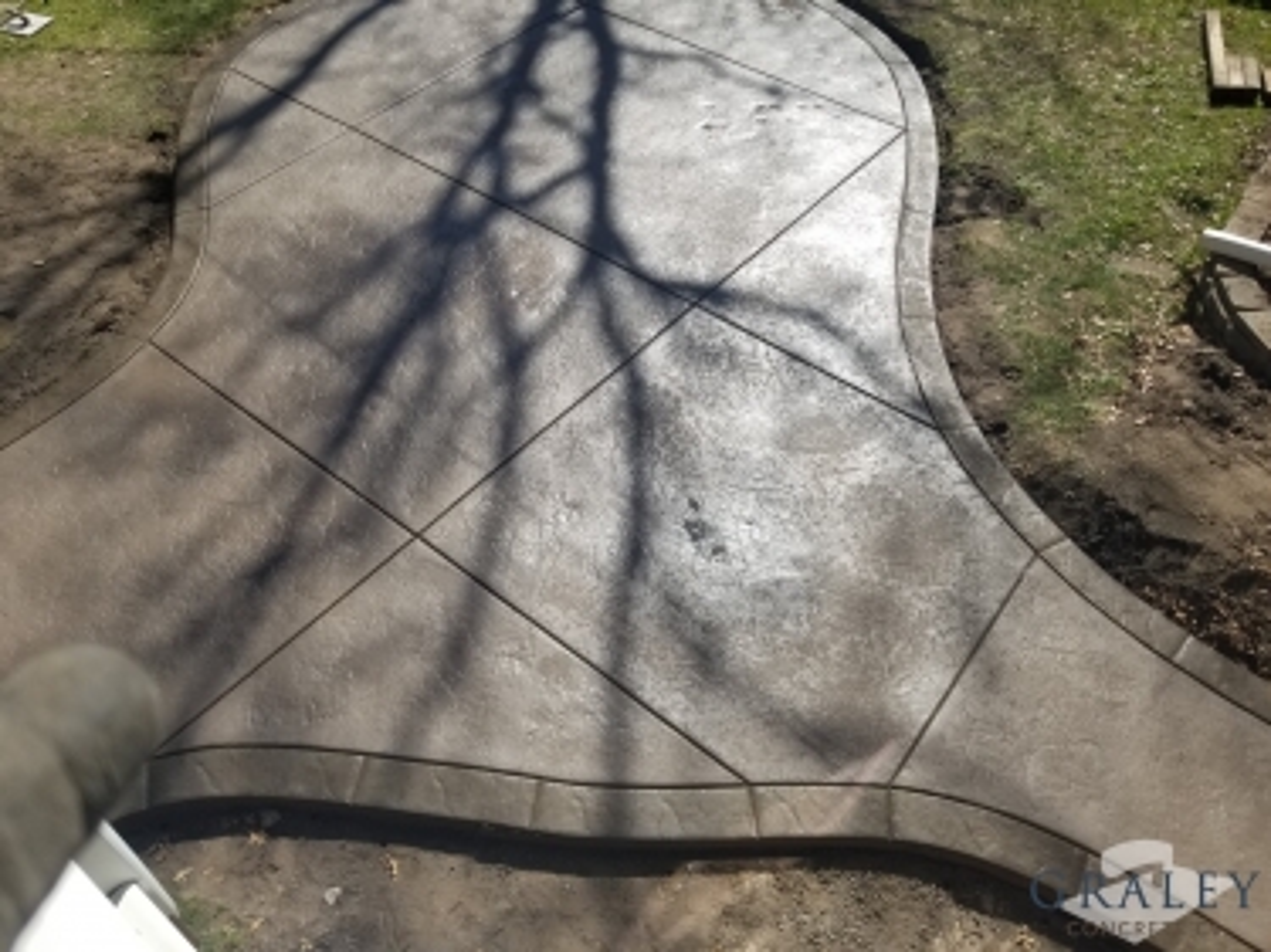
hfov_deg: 67.3
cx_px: 636
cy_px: 476
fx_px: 954
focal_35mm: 26
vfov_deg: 53.0
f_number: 1.7
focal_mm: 4.25
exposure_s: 1/2320
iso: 50
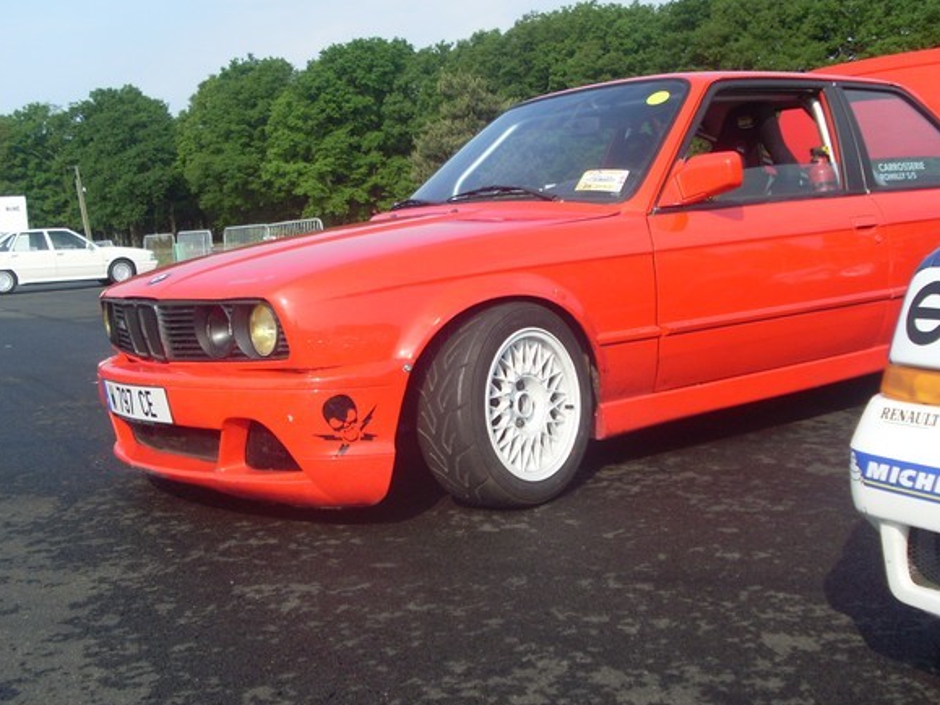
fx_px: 1140
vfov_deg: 34.3
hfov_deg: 44.8
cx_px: 511
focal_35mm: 42
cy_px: 377
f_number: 7.7
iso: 80
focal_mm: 6.3
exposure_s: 1/180
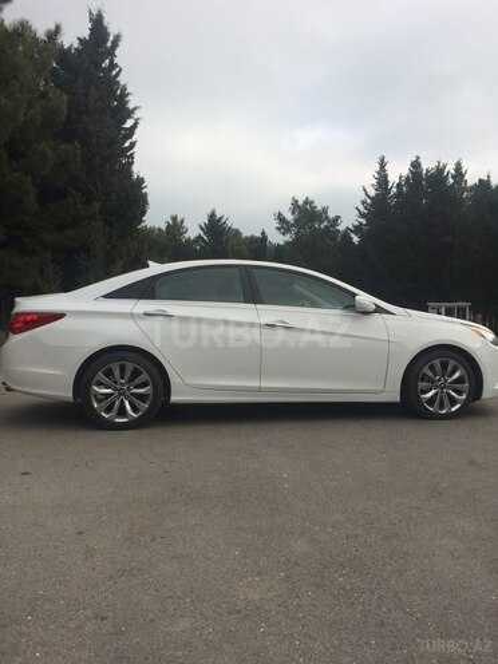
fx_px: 556
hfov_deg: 48.2
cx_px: 249
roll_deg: +0.4
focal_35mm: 29
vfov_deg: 61.7
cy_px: 332
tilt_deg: -4.3
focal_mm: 4.15
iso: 32
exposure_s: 1/1520
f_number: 2.2
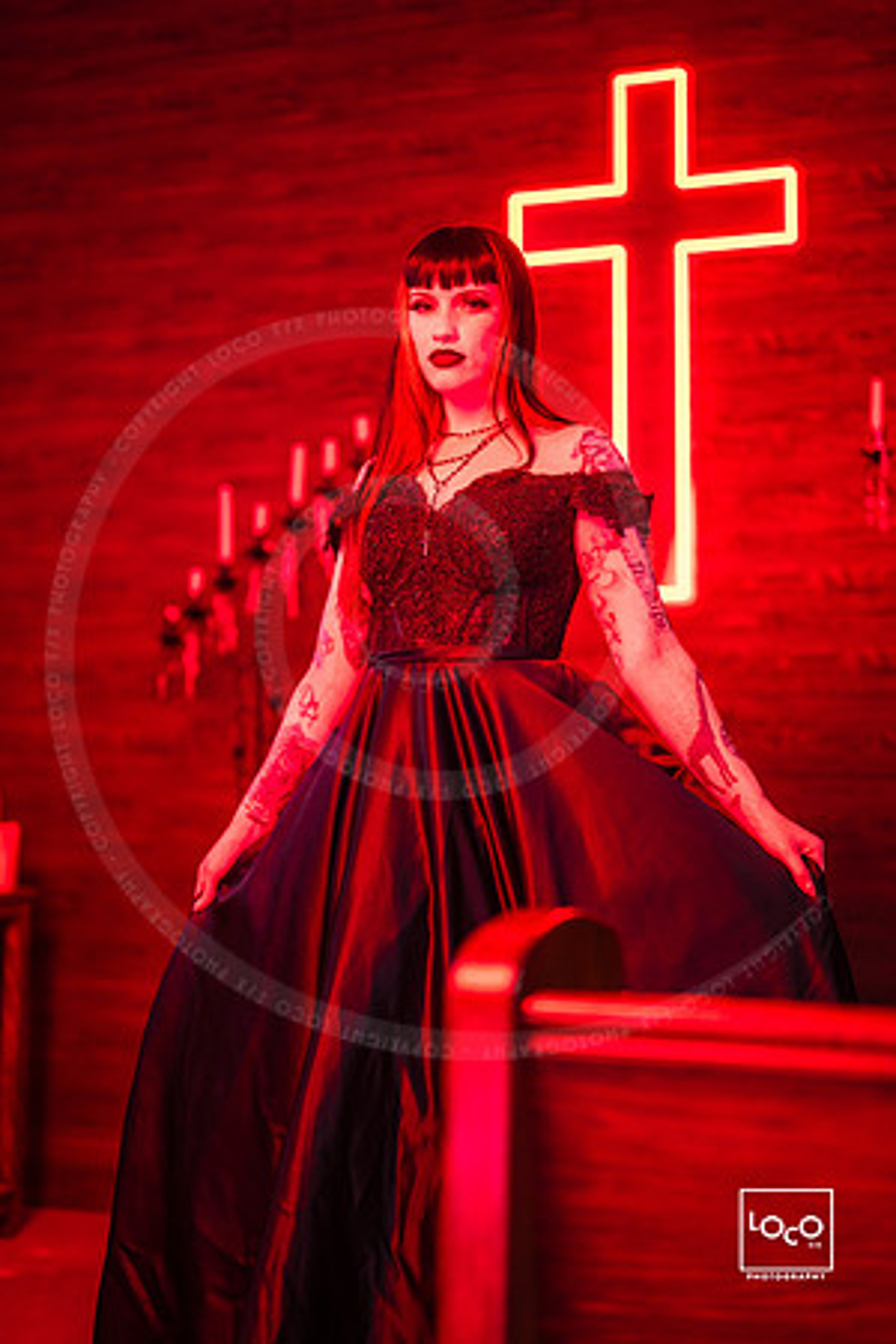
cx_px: 448
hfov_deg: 27.0
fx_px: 1867
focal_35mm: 50
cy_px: 672
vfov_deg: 39.6
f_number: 1.2
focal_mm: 50
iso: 500
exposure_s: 1/200
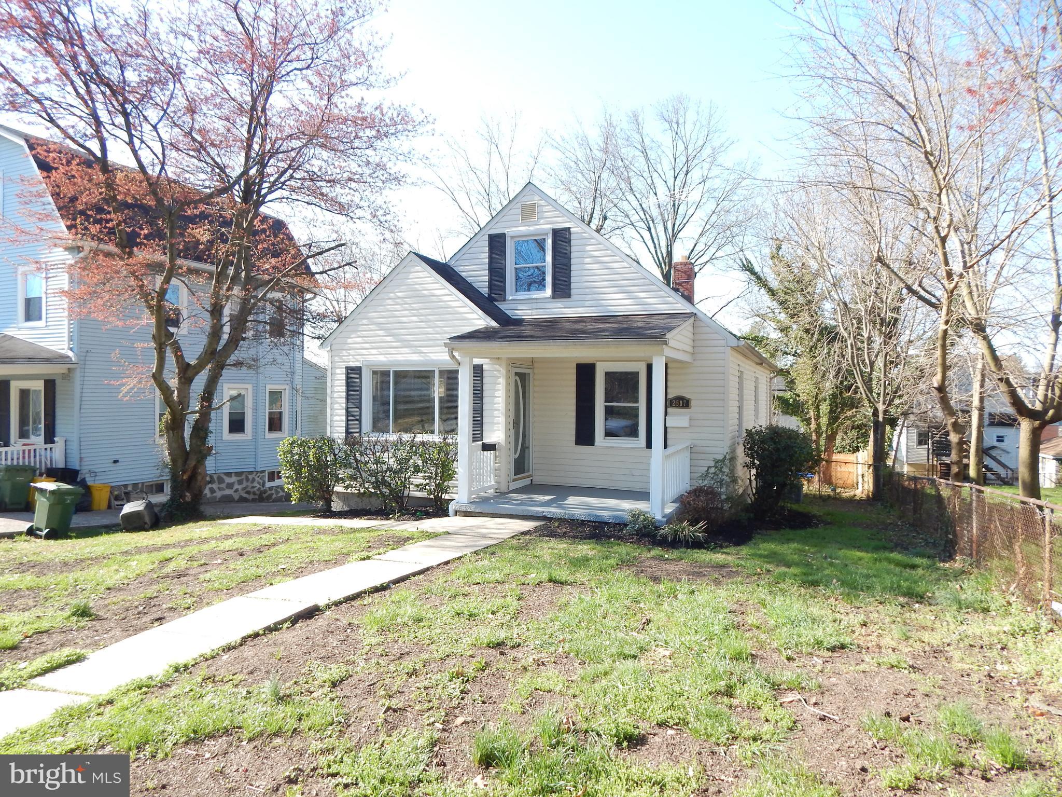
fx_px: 675
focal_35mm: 22
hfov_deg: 76.4
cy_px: 398
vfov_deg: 61.1
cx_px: 531
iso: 125
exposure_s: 1/320
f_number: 3
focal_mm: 4
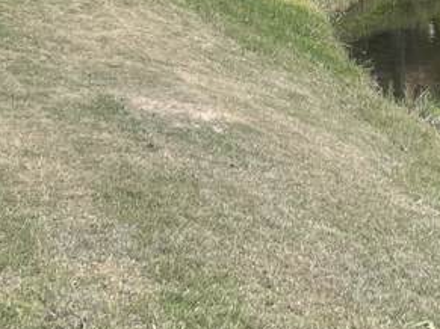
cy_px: -278
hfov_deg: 17.2
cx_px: 504
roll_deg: +2.3
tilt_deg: -1.4
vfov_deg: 12.2
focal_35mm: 110
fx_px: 1398
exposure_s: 1/332
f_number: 1.6
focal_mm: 5.1
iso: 32
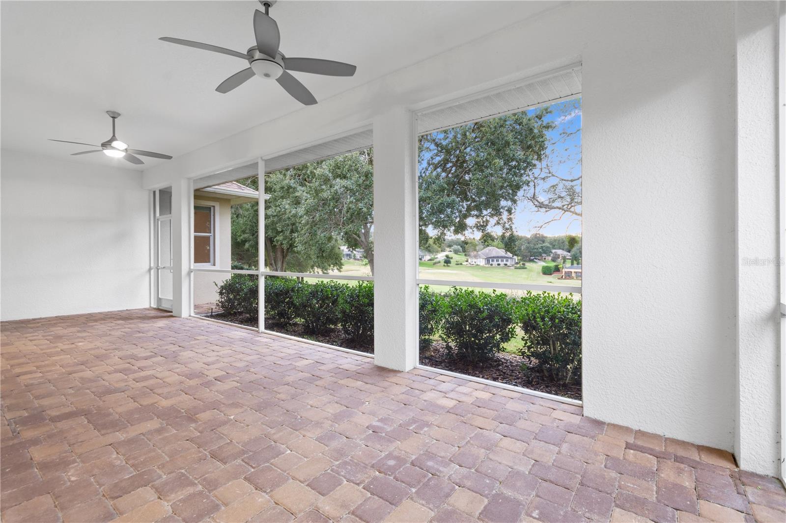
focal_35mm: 15
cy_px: 262
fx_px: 327
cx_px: 393
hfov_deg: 100.4
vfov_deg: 77.3
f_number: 7.1
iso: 320
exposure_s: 1/4
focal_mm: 10
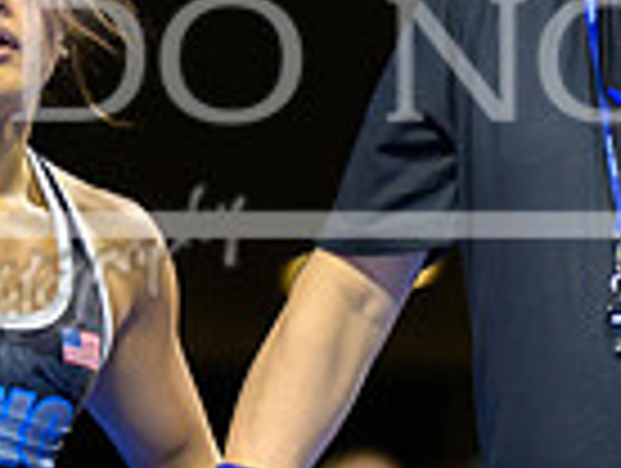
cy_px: 128
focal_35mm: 584
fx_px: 10495
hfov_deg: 3.4
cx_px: 693
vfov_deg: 2.6
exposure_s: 1/800
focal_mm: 145
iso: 3200
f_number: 2.8
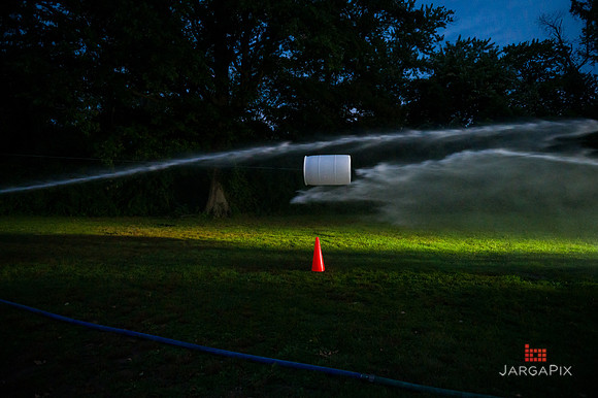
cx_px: 299
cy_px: 199
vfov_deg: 53.1
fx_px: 398
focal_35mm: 24
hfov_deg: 73.8
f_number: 3.2
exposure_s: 1/200
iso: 6400
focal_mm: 24
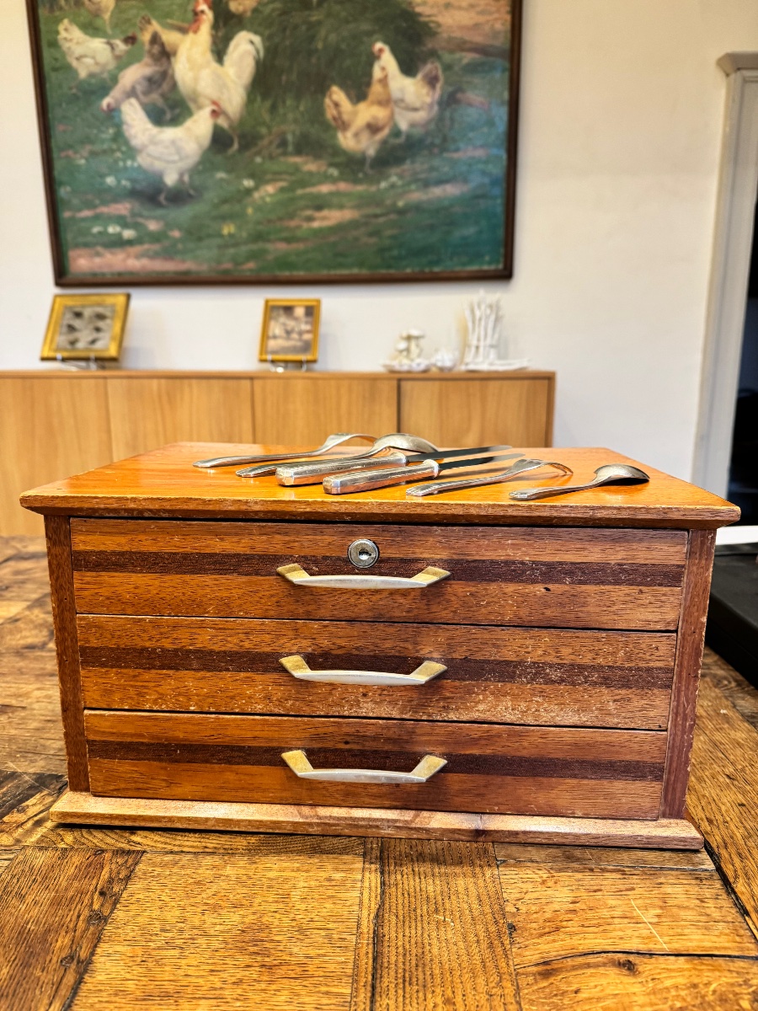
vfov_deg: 71.6
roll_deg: +0.3
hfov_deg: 56.8
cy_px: 506
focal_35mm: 24
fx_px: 701
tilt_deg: -12.1
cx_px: 379
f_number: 1.78
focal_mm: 6.76
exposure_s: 1/50
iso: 250
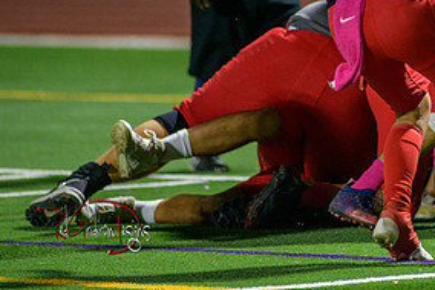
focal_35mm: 613
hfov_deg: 3.4
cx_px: 443
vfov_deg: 2.2
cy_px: 5
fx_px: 7402
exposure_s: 1/500
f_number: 2.8
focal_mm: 300
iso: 2000
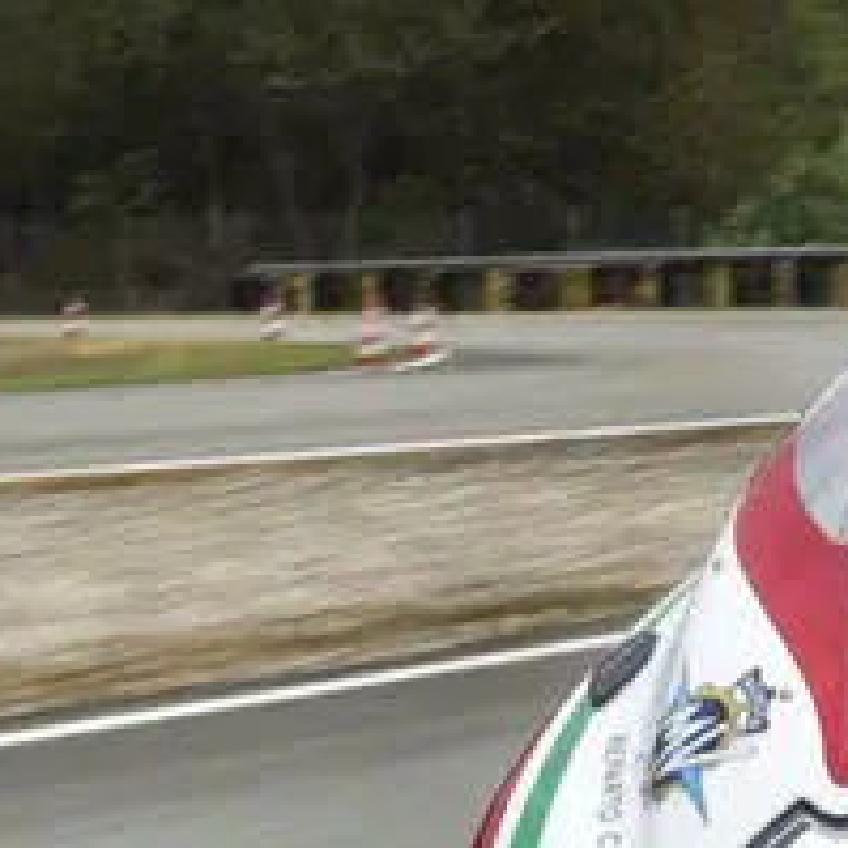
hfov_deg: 14.1
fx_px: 3409
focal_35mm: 123
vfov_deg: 13.3
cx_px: 737
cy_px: 1332
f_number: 22
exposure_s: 1/50
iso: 400
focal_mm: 24
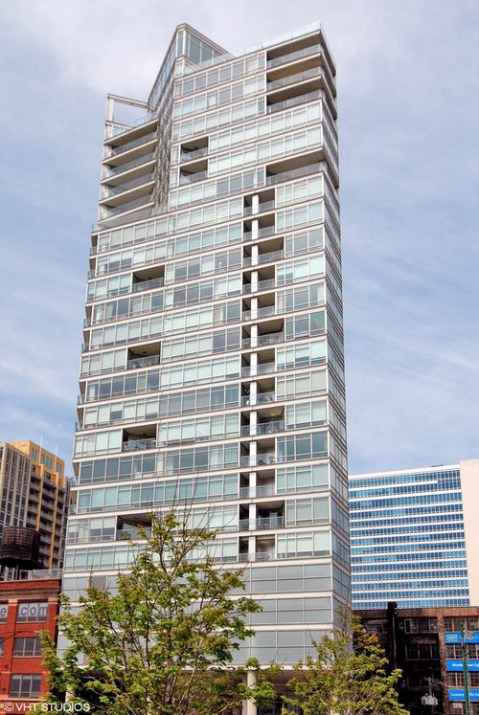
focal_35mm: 33
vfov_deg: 57.2
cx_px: 240
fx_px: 657
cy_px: 358
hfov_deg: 40.1
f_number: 8
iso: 200
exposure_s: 1/1250
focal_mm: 22
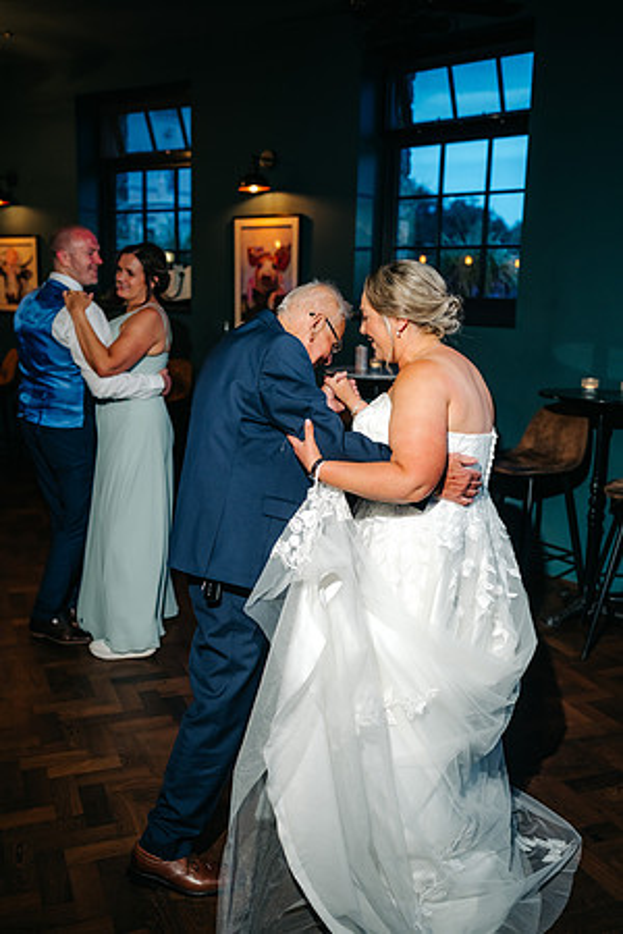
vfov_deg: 54.4
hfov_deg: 37.9
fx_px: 908
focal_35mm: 35
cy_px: 467
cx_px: 312
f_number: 2.2
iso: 400
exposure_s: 1/200
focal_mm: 35
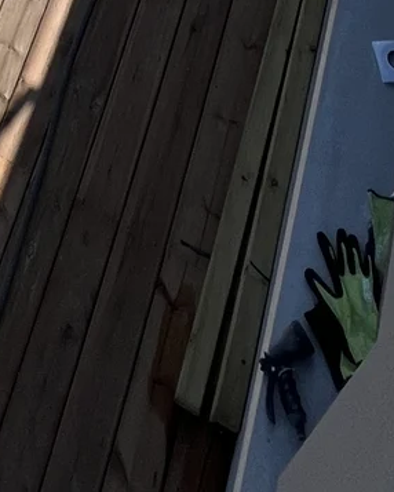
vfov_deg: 16.8
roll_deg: +6.7
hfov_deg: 19.4
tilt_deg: -37.5
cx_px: -154
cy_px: -577
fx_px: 1034
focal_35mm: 71
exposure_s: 1/2538
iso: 32
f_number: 1.8
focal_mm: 1.57
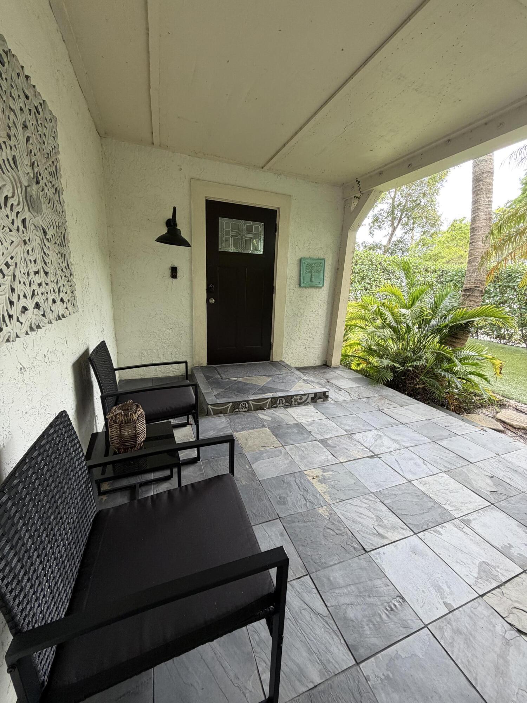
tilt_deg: -12.9
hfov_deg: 85.7
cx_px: 264
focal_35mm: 14
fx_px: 284
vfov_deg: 102.1
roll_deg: -2.1
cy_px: 352
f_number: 2.2
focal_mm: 2.22
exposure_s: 1/121
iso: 125
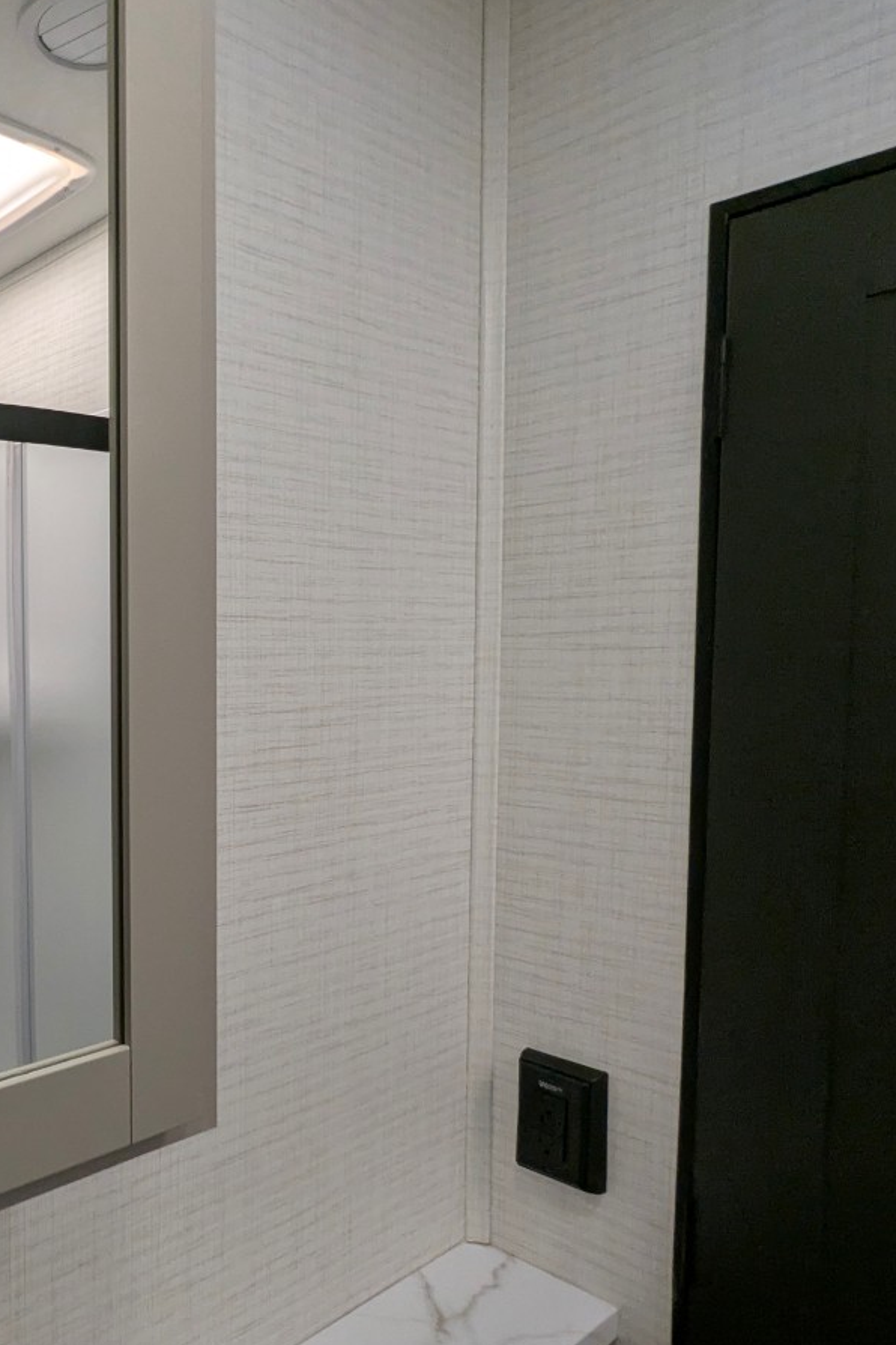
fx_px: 971
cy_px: 724
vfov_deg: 69.3
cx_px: -26
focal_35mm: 26
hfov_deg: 42.0
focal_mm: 2.35
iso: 129
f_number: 2.2
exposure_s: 1/247
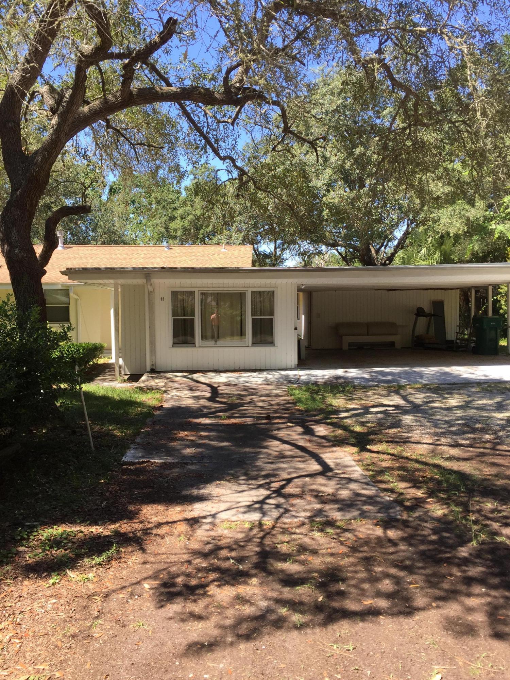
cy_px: 340
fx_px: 570
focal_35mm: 29
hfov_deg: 48.2
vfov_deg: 61.7
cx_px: 255
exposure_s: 1/542
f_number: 2.2
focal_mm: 4.15
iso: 32
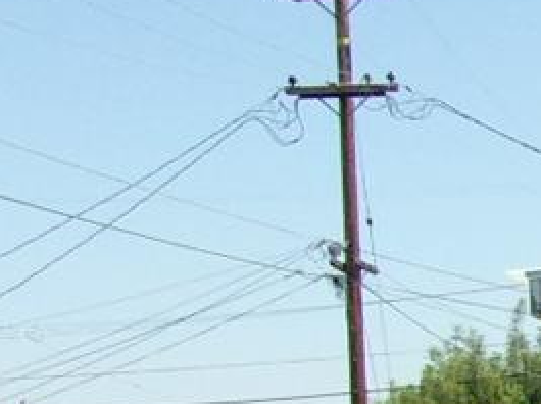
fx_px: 2388
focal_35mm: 153
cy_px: 692
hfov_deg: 11.4
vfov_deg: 9.3
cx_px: 1153
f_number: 10.4
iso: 200
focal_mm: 4.9
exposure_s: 1/220
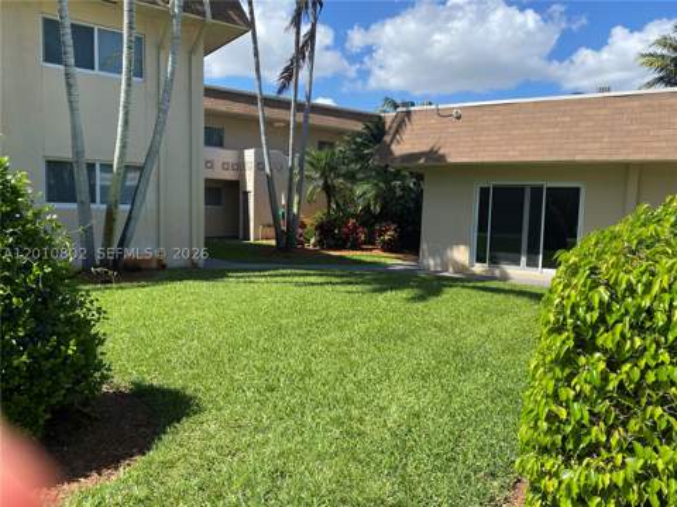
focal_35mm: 26
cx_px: 338
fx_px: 508
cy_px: 254
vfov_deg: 53.1
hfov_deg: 67.3
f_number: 1.8
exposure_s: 1/1727
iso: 32
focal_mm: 4.25
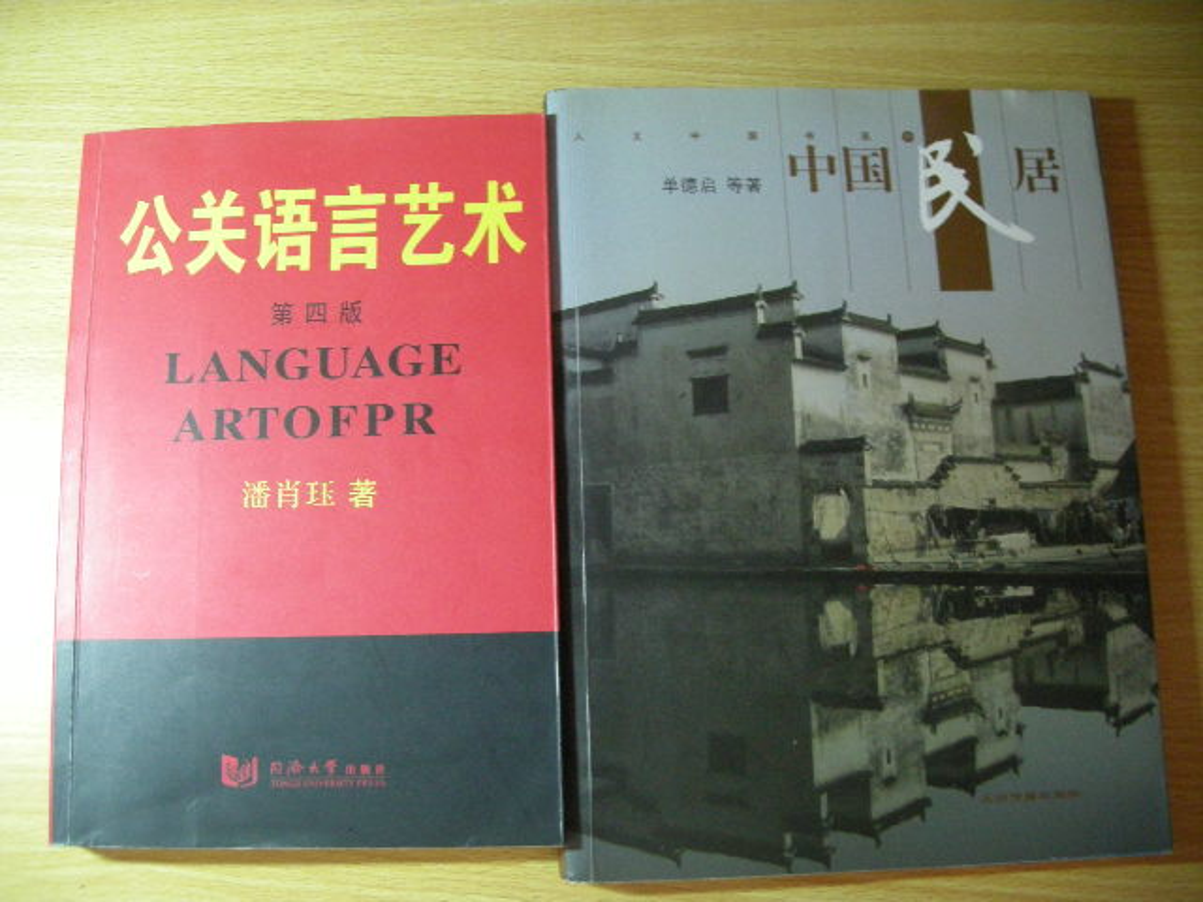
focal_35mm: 35
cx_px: 602
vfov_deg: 40.7
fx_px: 1216
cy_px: 451
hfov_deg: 52.6
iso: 400
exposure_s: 1/10.3
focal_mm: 5.7
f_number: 2.8
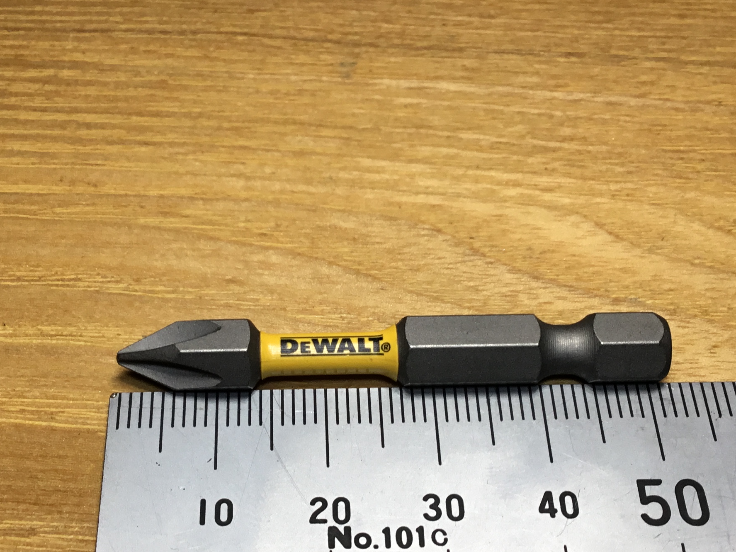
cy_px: 357
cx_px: 334
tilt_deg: -53.3
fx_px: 1212
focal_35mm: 57
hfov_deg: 33.8
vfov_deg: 25.5
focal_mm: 3.3
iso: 25
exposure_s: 1/115
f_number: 2.4
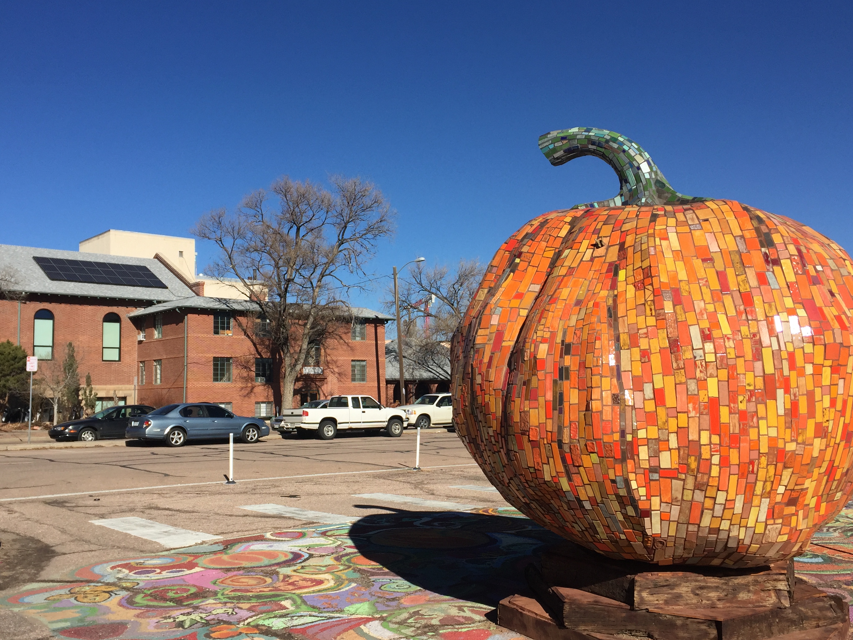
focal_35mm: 35
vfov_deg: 40.7
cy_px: 331
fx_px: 862
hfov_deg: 52.6
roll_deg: -0.3
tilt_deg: +3.7
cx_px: 427
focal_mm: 4.15
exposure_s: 1/2639
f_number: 2.2
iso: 32
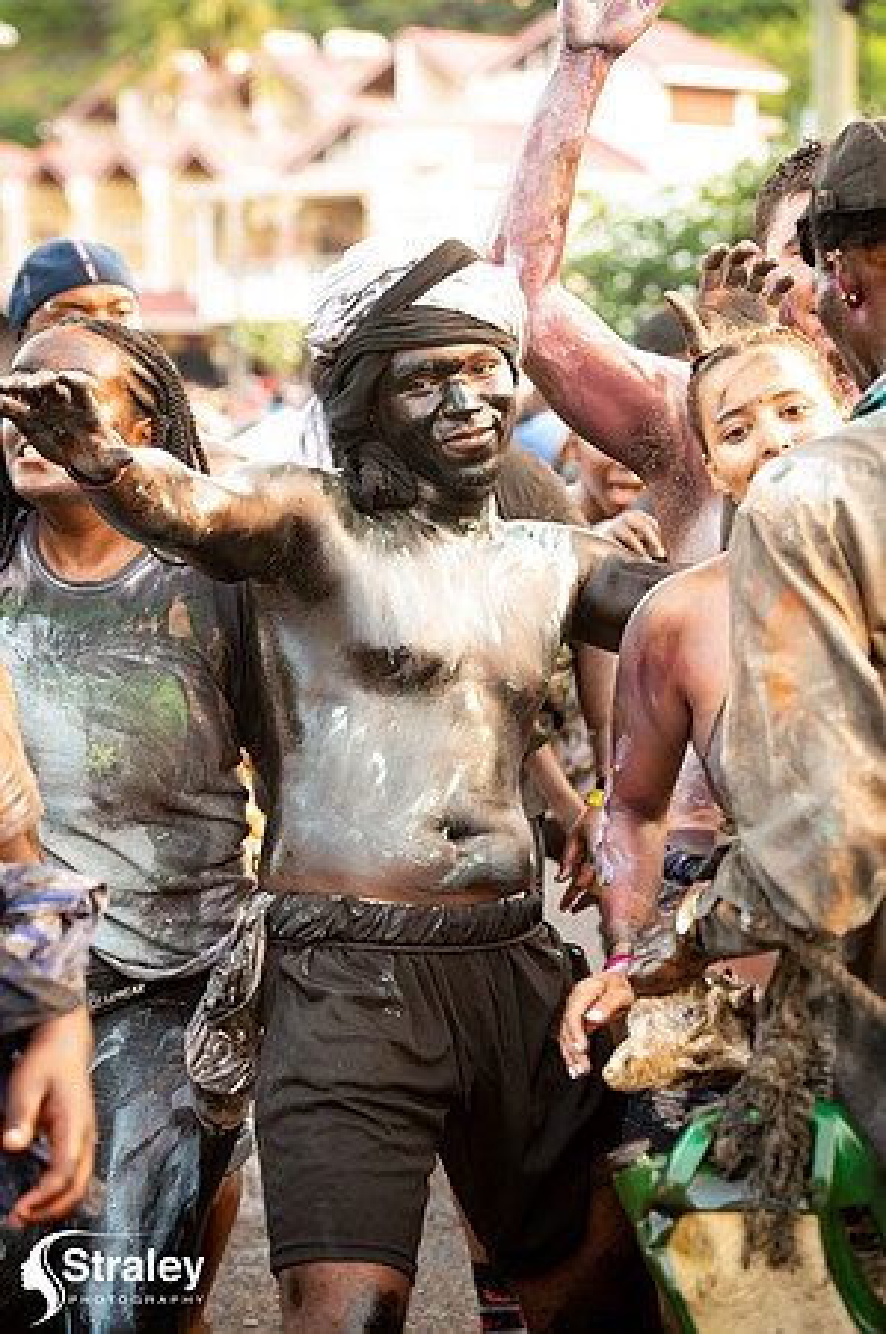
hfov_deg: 14.4
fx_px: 3515
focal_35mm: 95
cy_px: 667
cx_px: 443
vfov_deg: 21.5
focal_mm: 95
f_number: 5
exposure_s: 1/200
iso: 1800
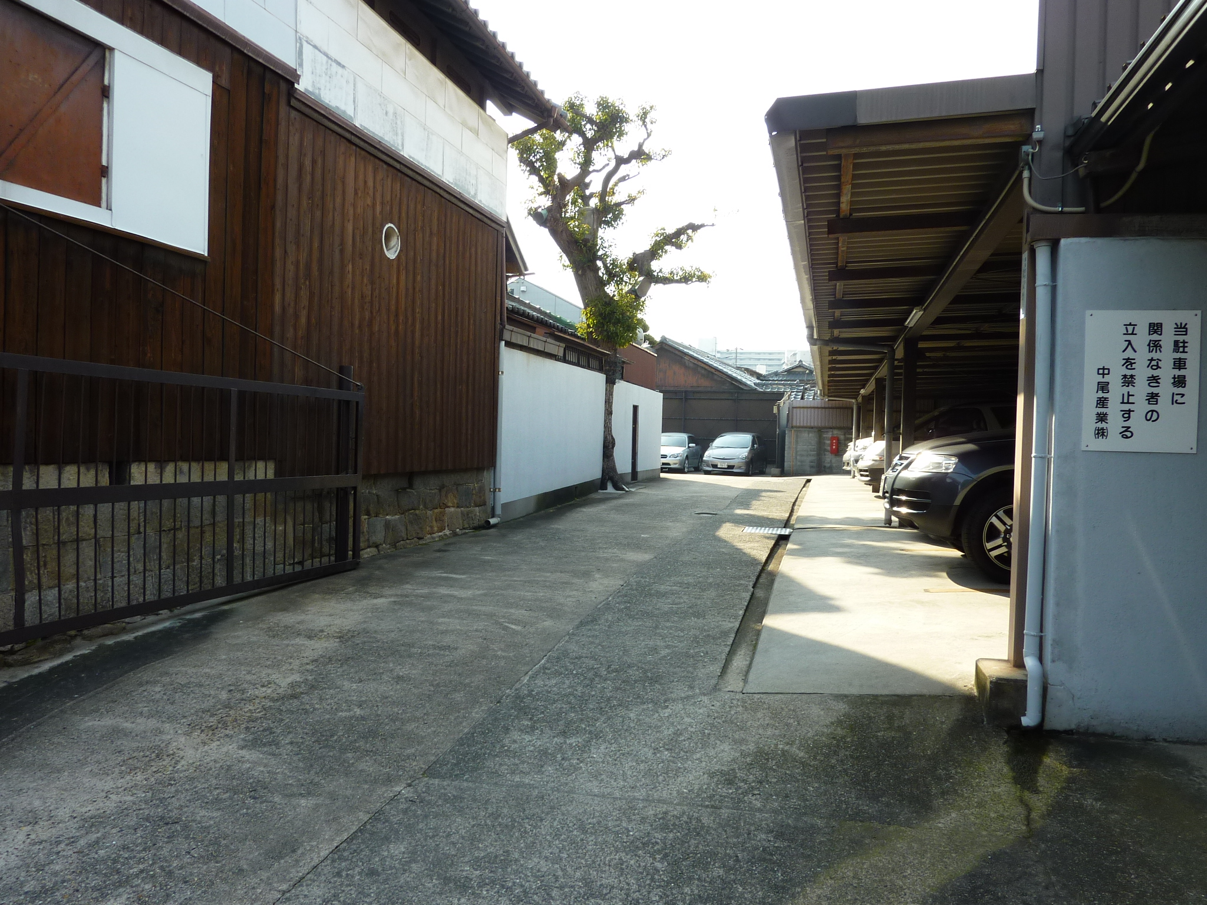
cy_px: 452
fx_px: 872
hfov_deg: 69.4
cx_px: 604
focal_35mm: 25
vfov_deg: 54.9
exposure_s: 1/200
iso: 80
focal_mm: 4.1
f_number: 4
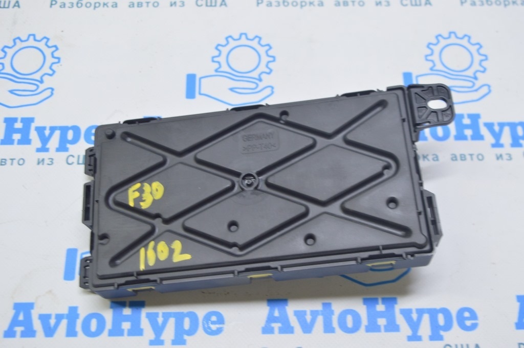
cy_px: 174
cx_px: 262
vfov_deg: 28.9
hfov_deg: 42.4
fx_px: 676
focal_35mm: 46
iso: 400
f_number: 5.6
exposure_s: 1/20
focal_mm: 31
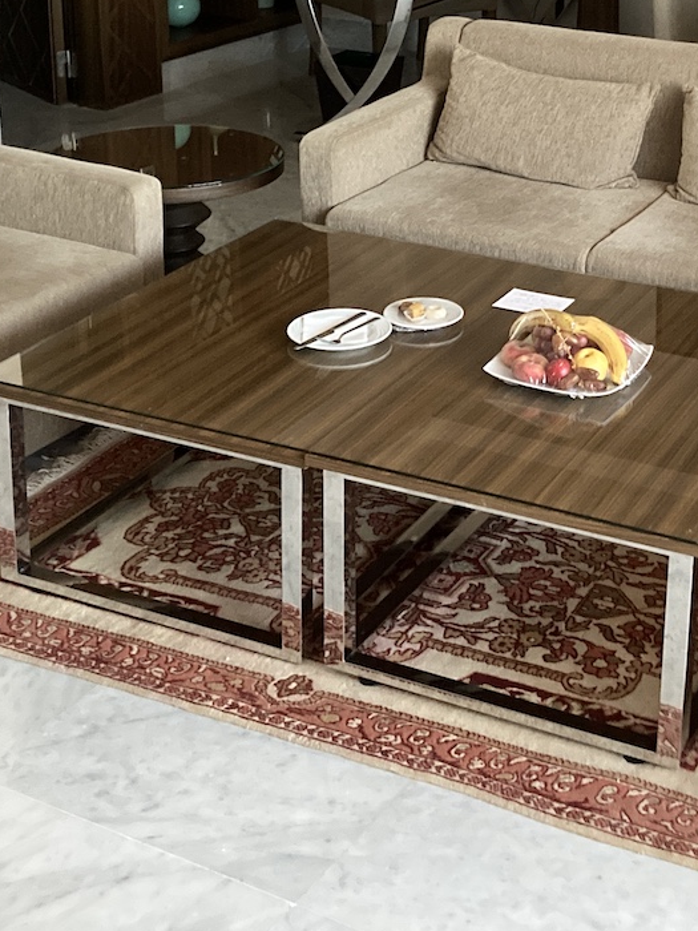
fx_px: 1721
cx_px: 534
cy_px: 184
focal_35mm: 64
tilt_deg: -15.4
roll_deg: -1.2
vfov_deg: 29.6
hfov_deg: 22.7
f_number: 1.8
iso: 640
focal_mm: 3.99
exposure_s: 1/30
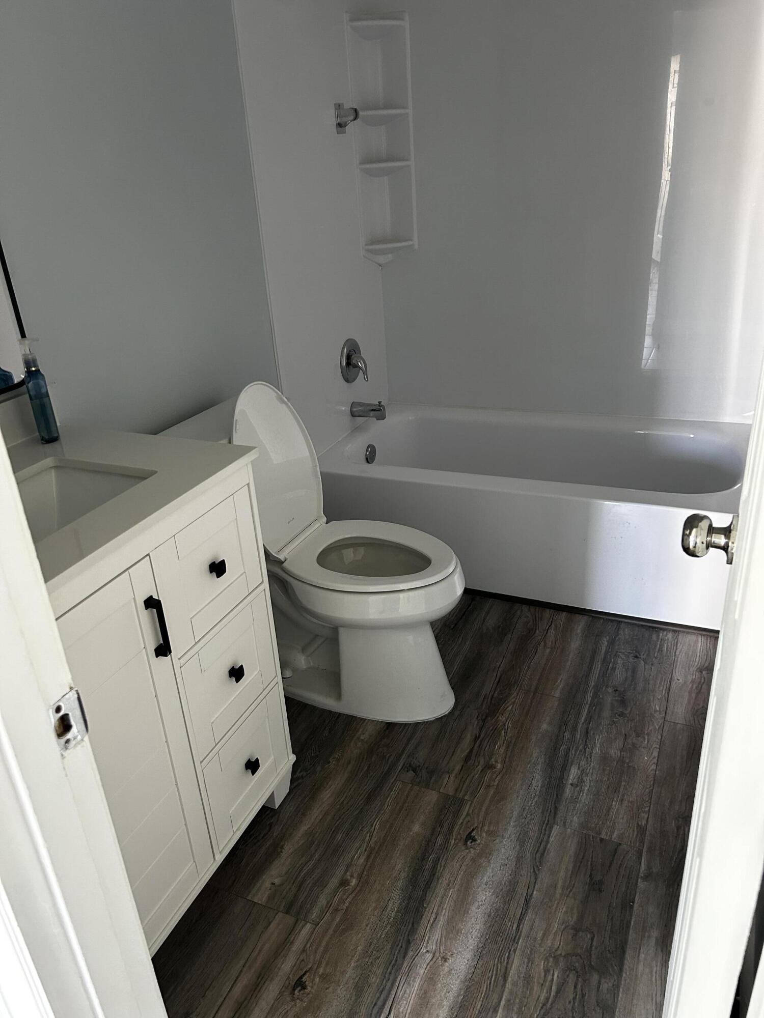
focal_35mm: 26
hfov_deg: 53.1
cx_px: 382
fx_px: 765
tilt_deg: -25.2
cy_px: 509
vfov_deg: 67.3
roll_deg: +3.2
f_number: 1.5
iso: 200
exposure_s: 1/60
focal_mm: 5.7
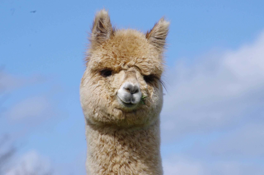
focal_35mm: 300
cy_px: 88
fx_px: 2197
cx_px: 132
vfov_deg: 4.6
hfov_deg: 6.9
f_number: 14
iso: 320
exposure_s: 1/400
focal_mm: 200
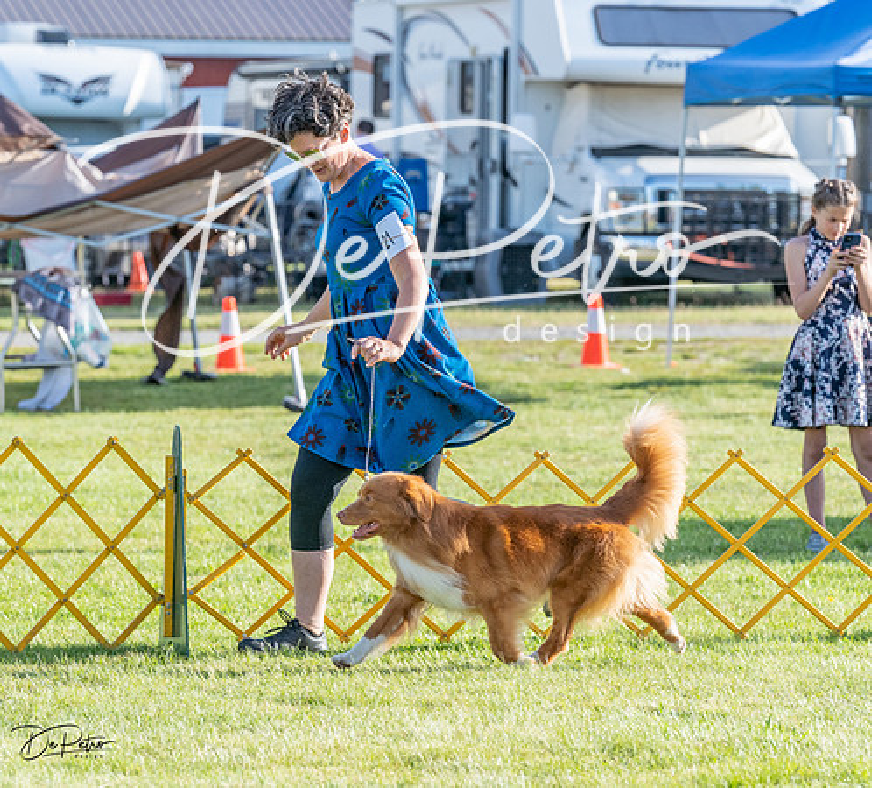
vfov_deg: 7.8
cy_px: 394
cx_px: 434
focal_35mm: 213
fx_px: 5797
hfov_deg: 8.6
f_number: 6.3
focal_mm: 171
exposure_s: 1/1250
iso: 800
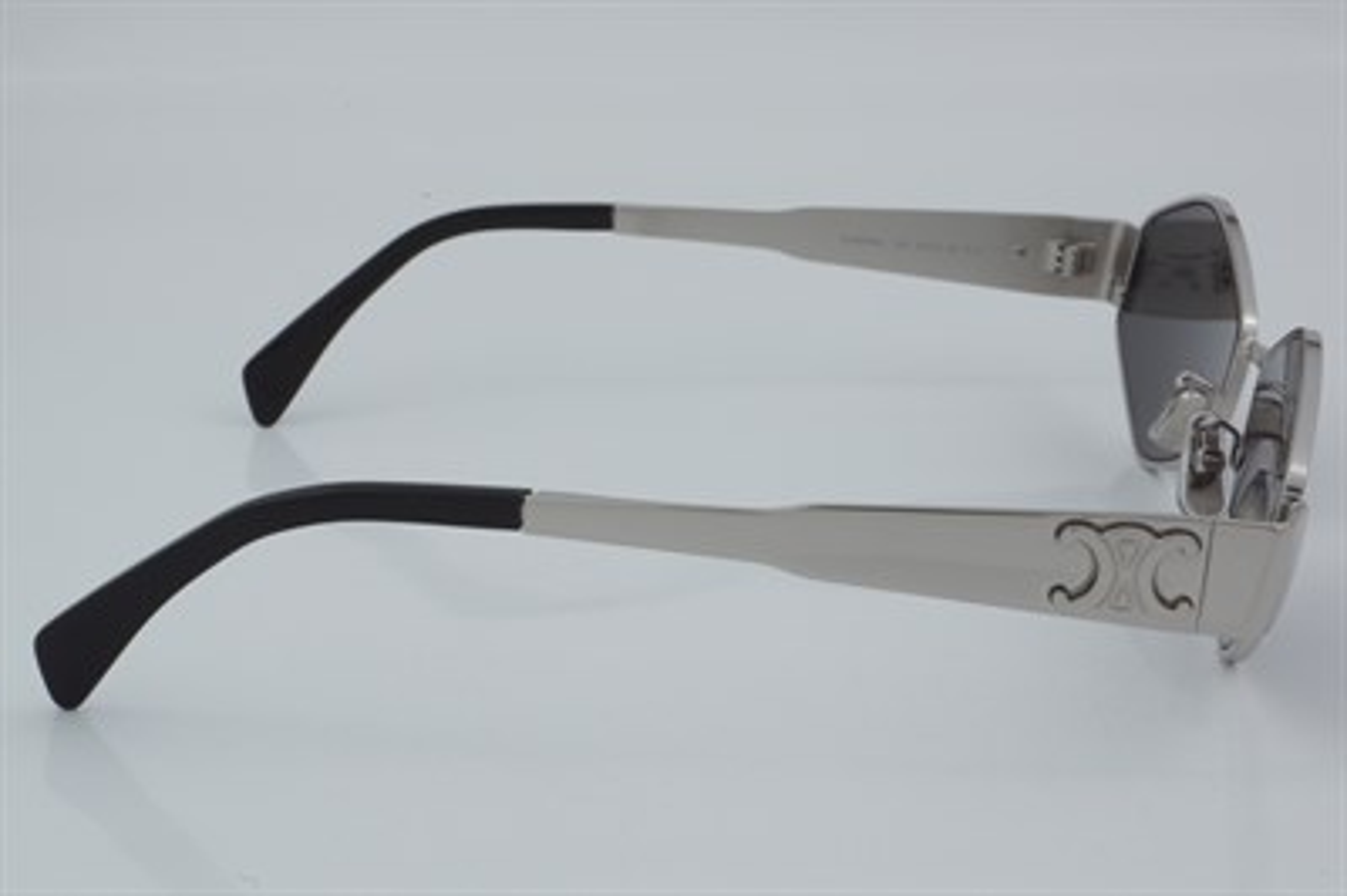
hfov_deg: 27.0
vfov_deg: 18.2
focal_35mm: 75
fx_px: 2804
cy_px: 448
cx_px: 674
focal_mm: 50
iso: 100
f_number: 32
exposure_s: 1/4
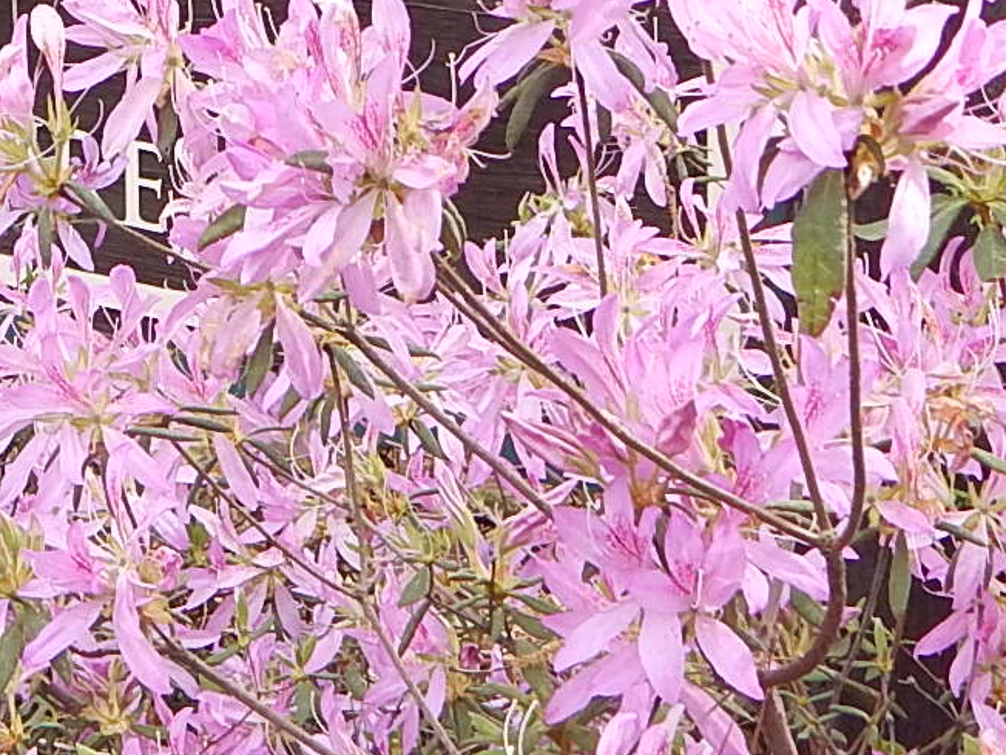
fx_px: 3546
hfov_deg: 15.3
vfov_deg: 11.8
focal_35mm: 122
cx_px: -336
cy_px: -222
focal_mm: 6.1
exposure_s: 1/125
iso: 125
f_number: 3.3
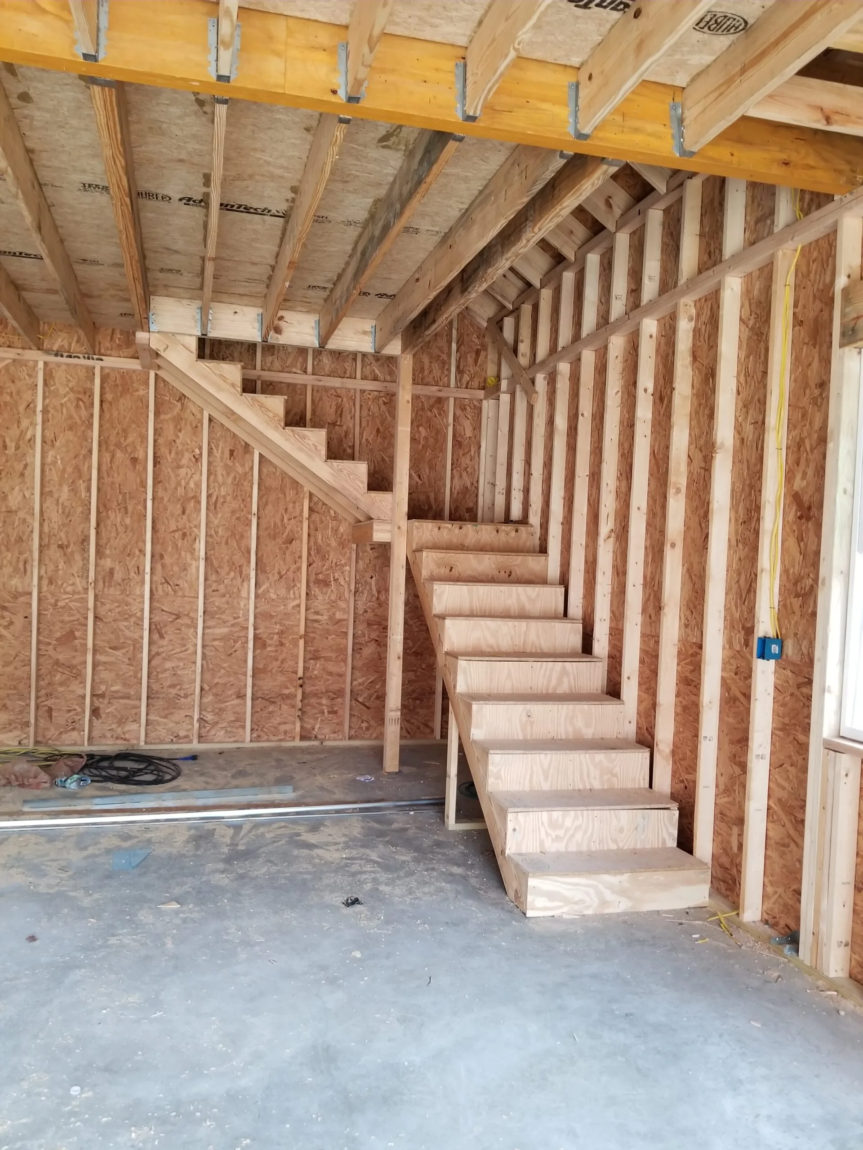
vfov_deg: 67.3
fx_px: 864
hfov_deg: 53.1
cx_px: 432
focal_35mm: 26
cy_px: 575
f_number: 1.7
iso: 200
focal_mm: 4.3
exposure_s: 1/24
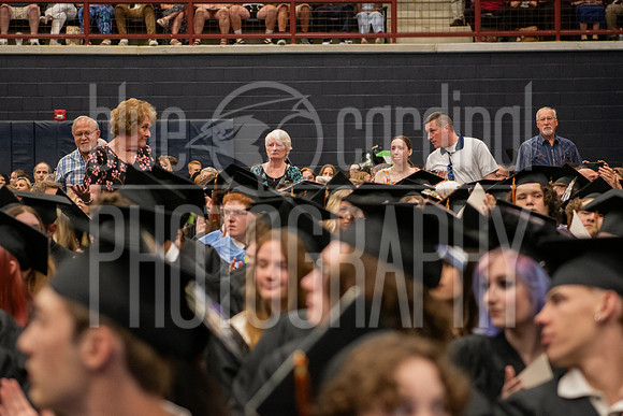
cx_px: 328
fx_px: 1916
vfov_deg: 12.4
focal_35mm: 111
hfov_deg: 18.5
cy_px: 202
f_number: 3.2
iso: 2500
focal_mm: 70
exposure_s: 1/640
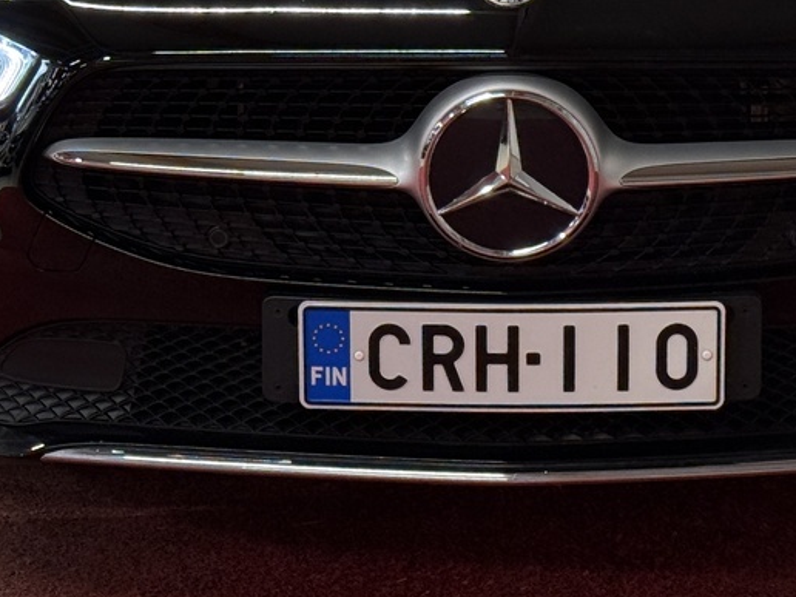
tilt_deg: -10.4
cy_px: -93
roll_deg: +0.3
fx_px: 3081
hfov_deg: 14.7
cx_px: 509
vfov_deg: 10.9
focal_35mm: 134
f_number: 1.78
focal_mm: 6.76
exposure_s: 1/111
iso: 100
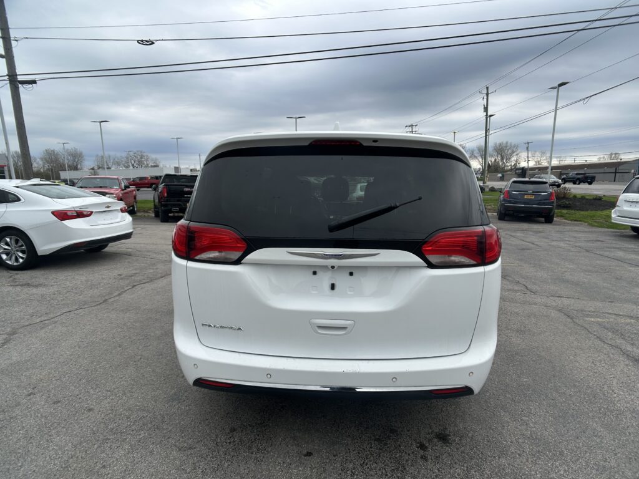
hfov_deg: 67.3
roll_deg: +0.4
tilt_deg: -10.6
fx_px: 480
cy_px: 240
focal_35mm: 26
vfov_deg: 53.1
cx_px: 320
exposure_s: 1/2299
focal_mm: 5.7
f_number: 1.5
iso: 50
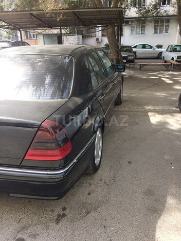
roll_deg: +2.7
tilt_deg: -21.6
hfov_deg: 48.2
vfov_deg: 61.7
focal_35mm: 29
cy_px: 120
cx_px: 90
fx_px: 202
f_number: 2.2
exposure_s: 1/270
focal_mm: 4.15
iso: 32
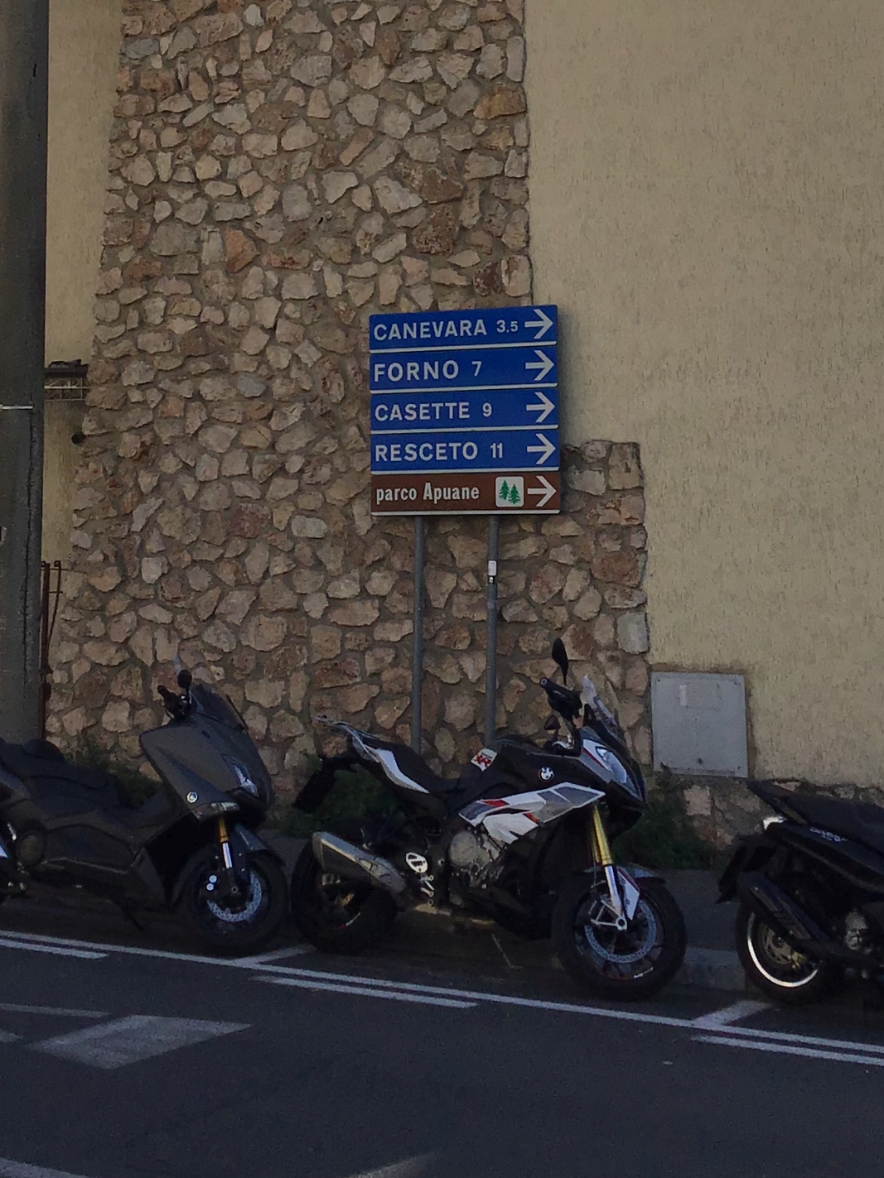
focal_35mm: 61
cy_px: 171
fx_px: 2077
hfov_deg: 24.0
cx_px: 391
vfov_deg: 30.6
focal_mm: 3.3
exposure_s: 1/1294
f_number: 2.4
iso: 25
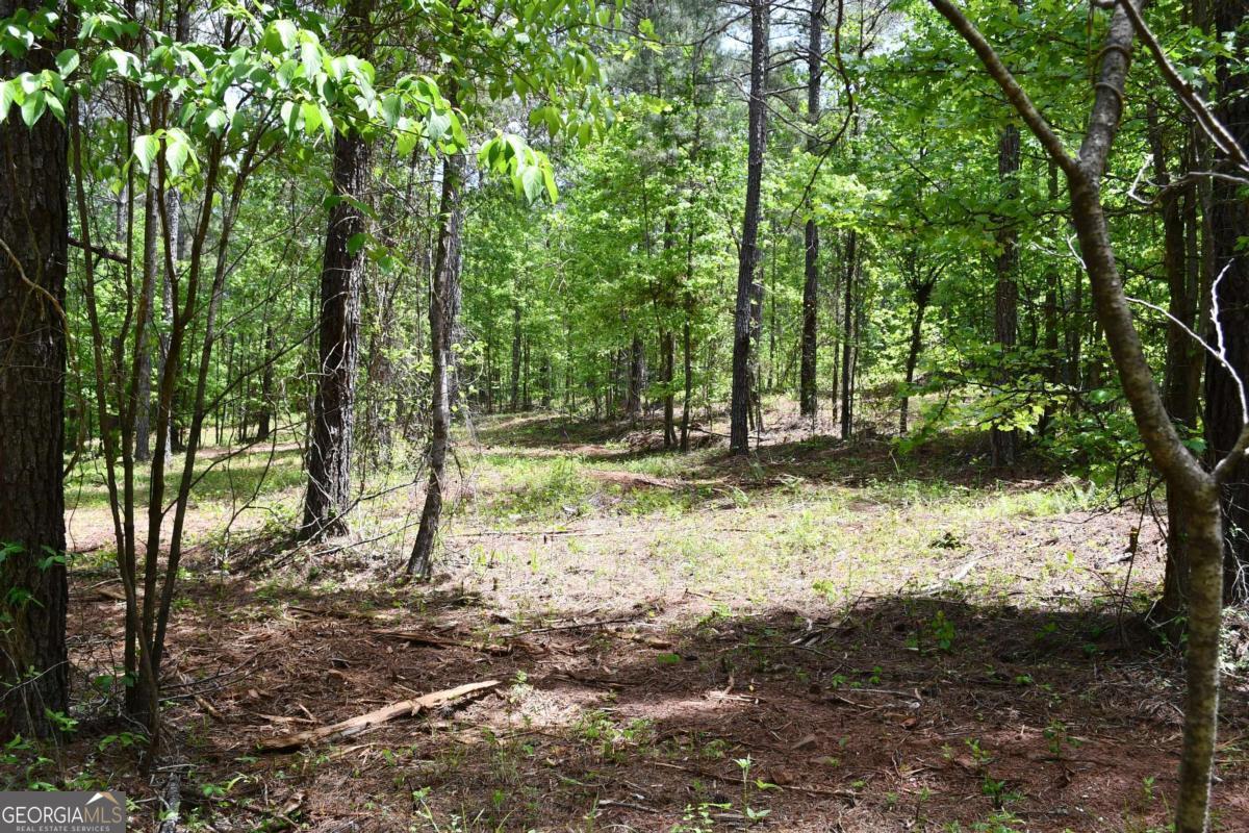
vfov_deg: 36.9
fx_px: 1249
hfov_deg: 53.1
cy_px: 416
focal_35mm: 36
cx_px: 624
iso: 200
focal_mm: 18
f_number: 6.3
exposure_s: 1/250
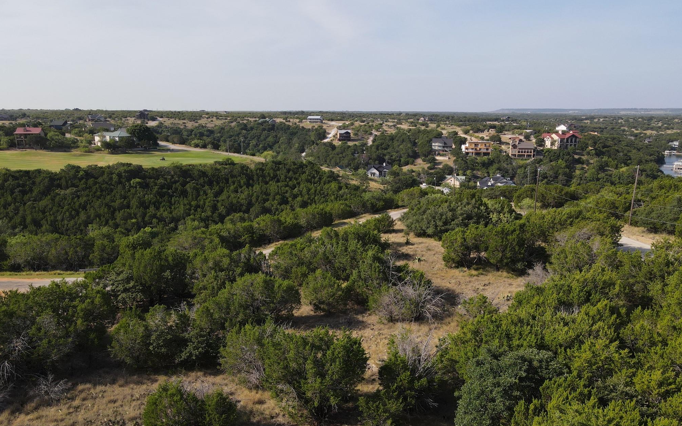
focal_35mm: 26
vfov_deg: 47.5
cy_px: 233
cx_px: 337
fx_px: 483
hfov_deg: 70.4
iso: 100
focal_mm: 4.5
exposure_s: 1/640
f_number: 2.8
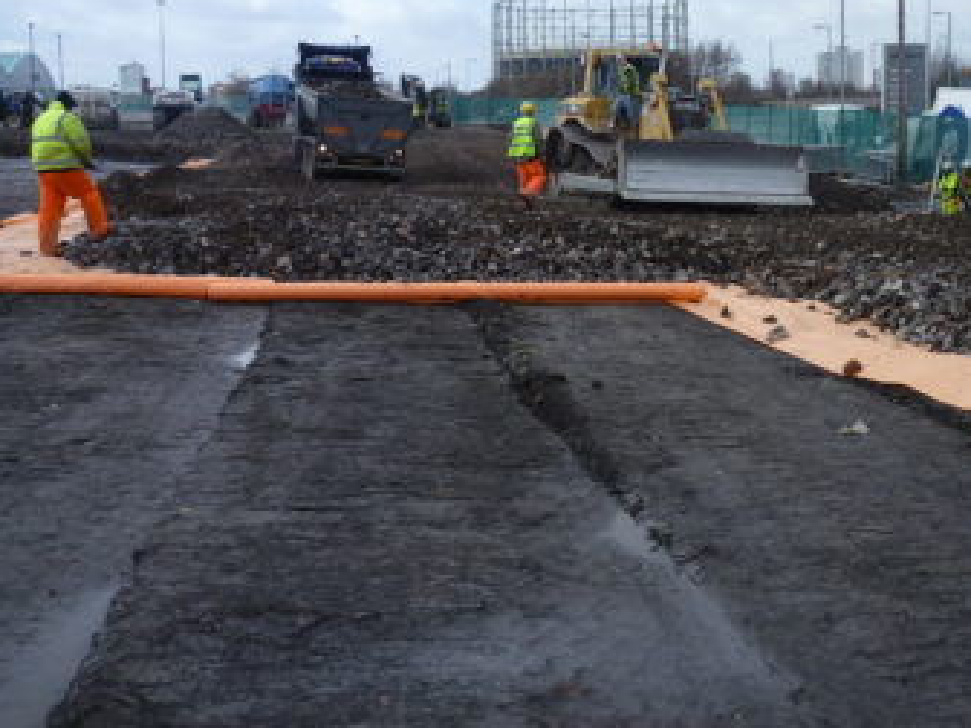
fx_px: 1403
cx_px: 627
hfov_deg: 37.9
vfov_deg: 28.9
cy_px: 246
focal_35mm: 50
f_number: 2.8
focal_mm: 5
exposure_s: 1/640
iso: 80
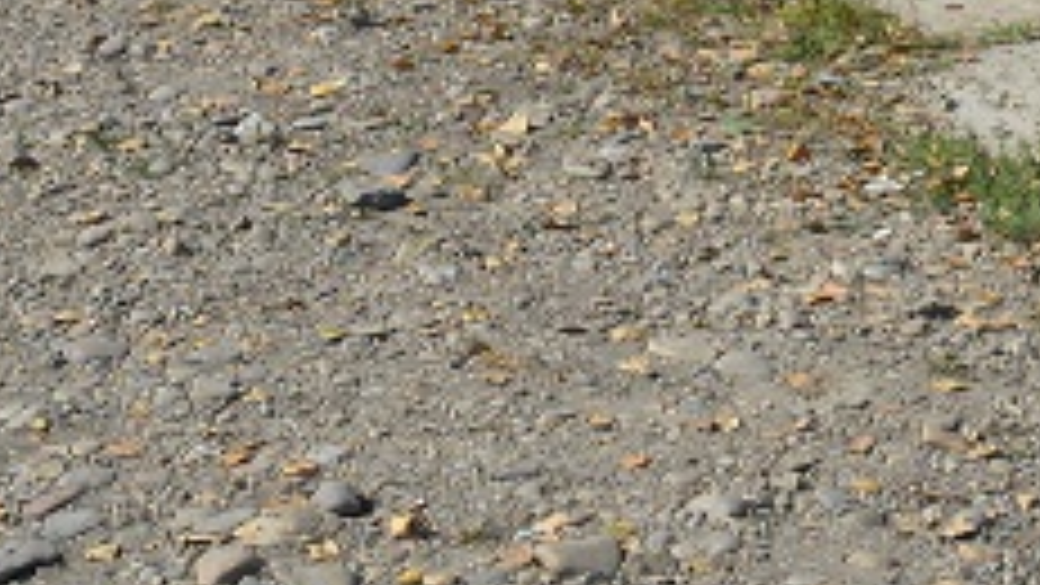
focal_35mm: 109
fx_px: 3006
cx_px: 734
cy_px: -461
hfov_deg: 19.5
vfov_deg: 10.5
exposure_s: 1/250
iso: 100
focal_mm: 20
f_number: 8
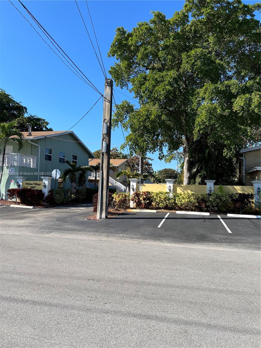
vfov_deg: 67.3
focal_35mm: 26
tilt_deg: +2.7
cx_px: 130
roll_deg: -1.7
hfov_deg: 53.1
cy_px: 174
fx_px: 261
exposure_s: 1/2841
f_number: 1.5
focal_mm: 5.7
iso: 50
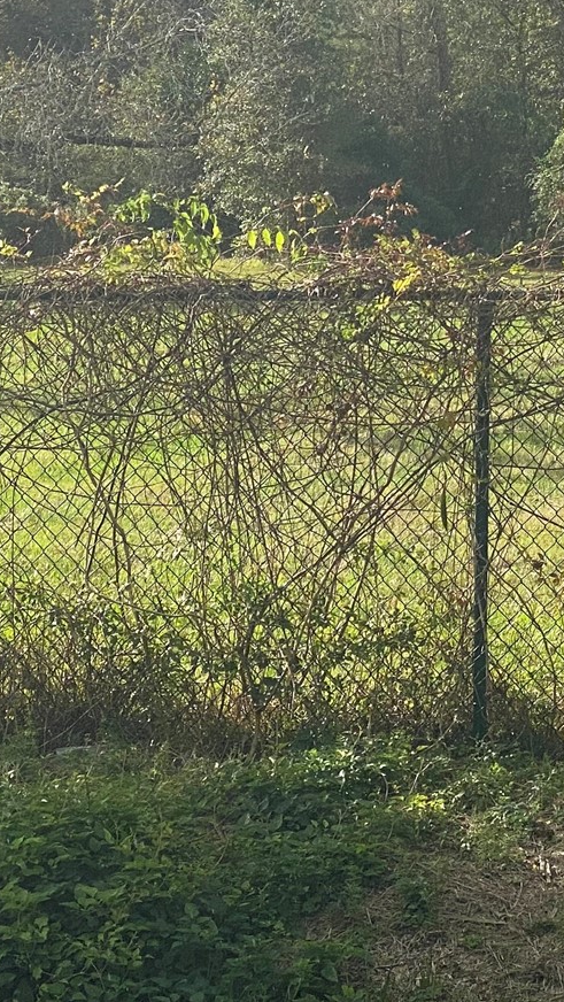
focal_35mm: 133
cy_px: 122
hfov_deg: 9.1
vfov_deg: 16.0
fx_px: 3533
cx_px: 464
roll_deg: -0.1
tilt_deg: +0.3
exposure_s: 1/1295
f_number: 2
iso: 20
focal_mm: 6
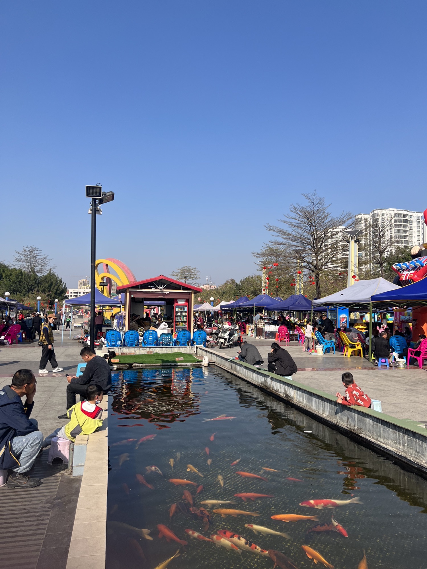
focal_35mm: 26
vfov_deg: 67.3
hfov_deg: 53.1
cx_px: 214
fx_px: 428
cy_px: 284
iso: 50
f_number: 1.5
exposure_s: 1/4444
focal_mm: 5.7
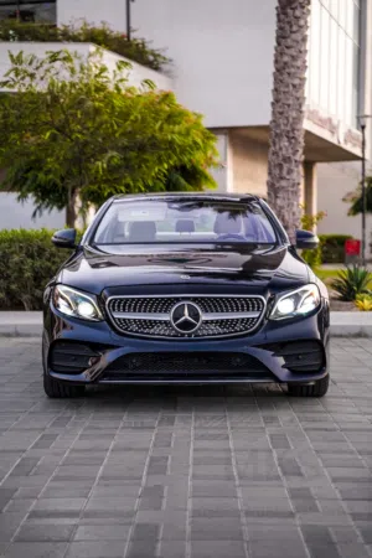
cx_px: 186
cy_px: 279
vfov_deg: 28.8
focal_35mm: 70
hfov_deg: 19.5
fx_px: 1085
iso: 320
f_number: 2.8
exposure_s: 1/100
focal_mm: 70
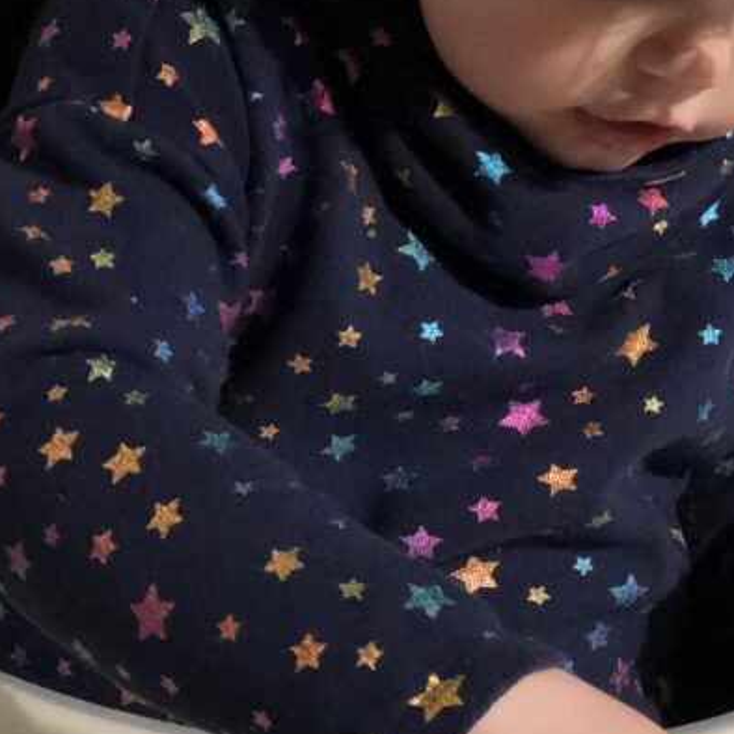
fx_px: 3143
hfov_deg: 13.3
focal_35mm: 131
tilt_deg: -30.8
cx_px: 518
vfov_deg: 13.2
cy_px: 673
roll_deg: -7.9
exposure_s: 1/30
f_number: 2.8
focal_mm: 6.6
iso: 400
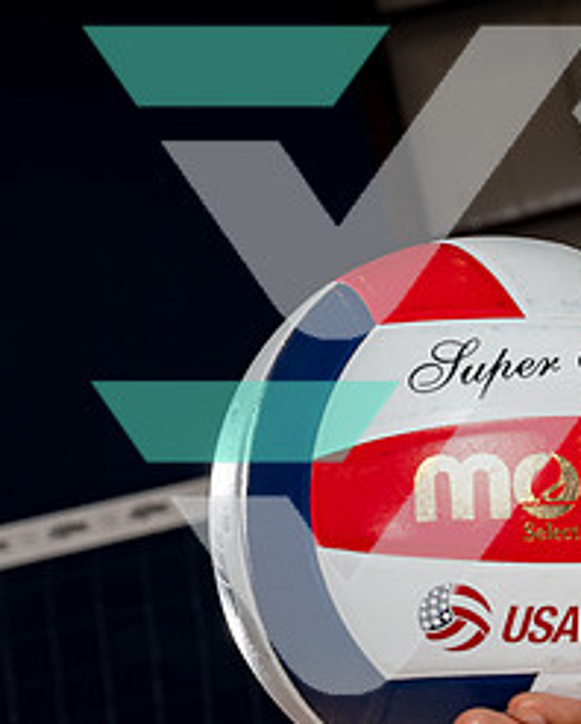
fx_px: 2361
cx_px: 839
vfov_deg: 17.4
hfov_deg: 13.3
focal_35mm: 110
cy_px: 538
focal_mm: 50
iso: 100
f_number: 8
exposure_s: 1/250
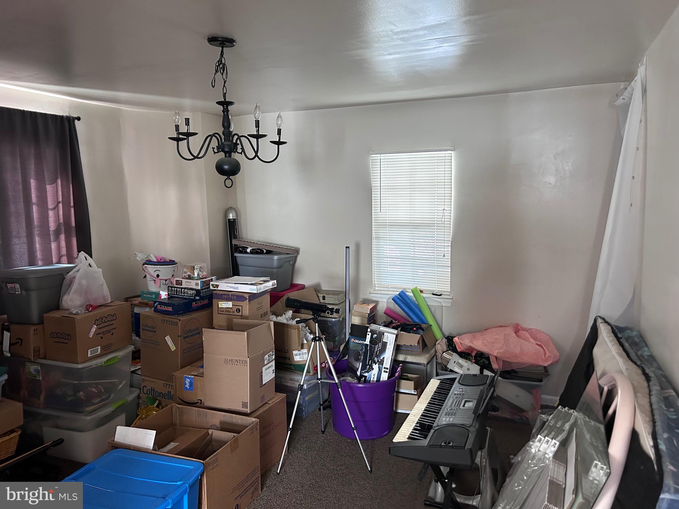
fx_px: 510
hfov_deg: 67.3
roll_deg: +0.6
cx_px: 340
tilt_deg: -8.4
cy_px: 254
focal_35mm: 26
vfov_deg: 53.1
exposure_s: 1/60
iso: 400
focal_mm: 5.7
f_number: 1.5
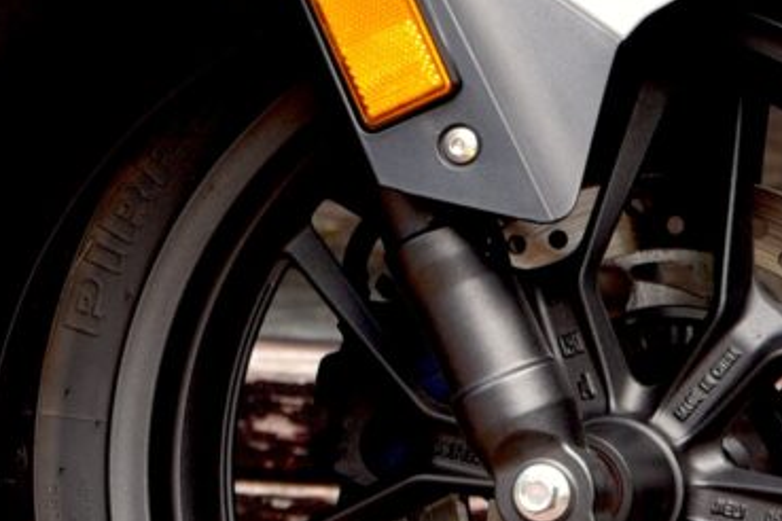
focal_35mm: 451
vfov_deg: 3.0
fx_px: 9796
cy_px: -583
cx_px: -975
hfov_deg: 4.5
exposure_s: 1/80
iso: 200
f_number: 4.5
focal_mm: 65
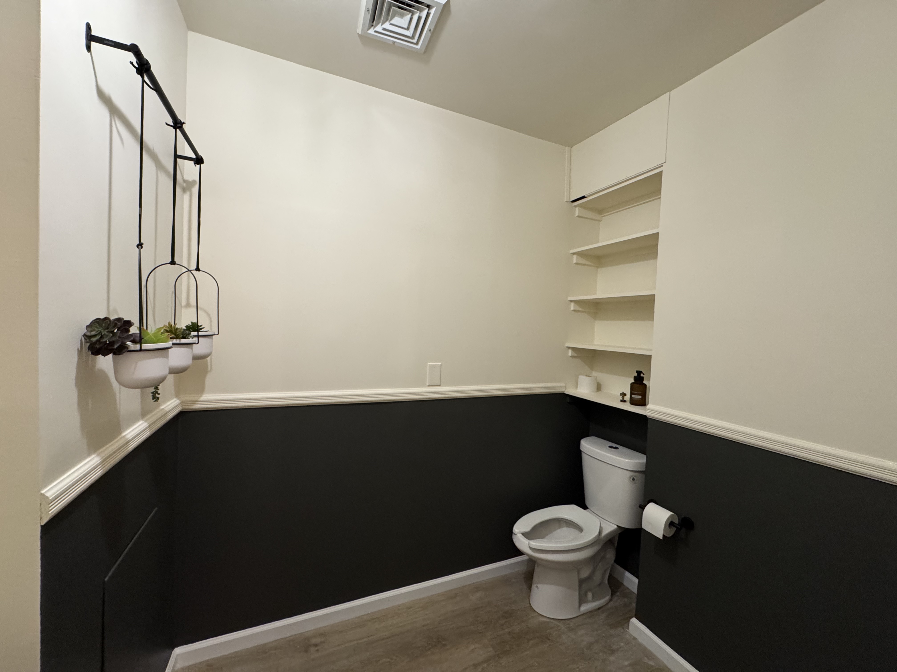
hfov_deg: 102.1
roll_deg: -2.4
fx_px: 363
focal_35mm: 14
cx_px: 448
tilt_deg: -2.5
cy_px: 336
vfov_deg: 85.7
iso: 320
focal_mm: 2.22
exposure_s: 1/60
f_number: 2.2
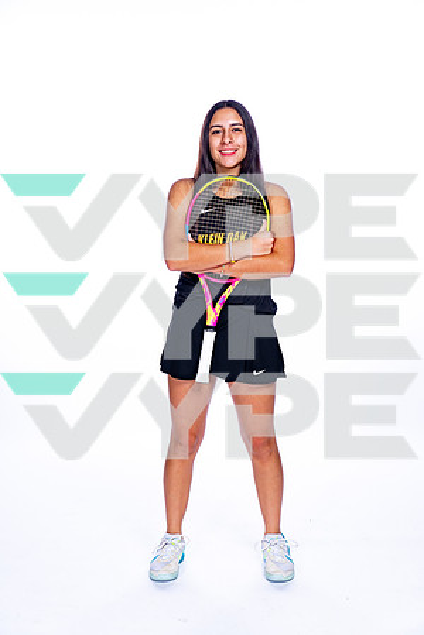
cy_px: 318
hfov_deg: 23.4
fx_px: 1025
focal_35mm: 58
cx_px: 212
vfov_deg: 34.5
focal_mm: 58
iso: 100
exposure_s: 1/250
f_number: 5.6
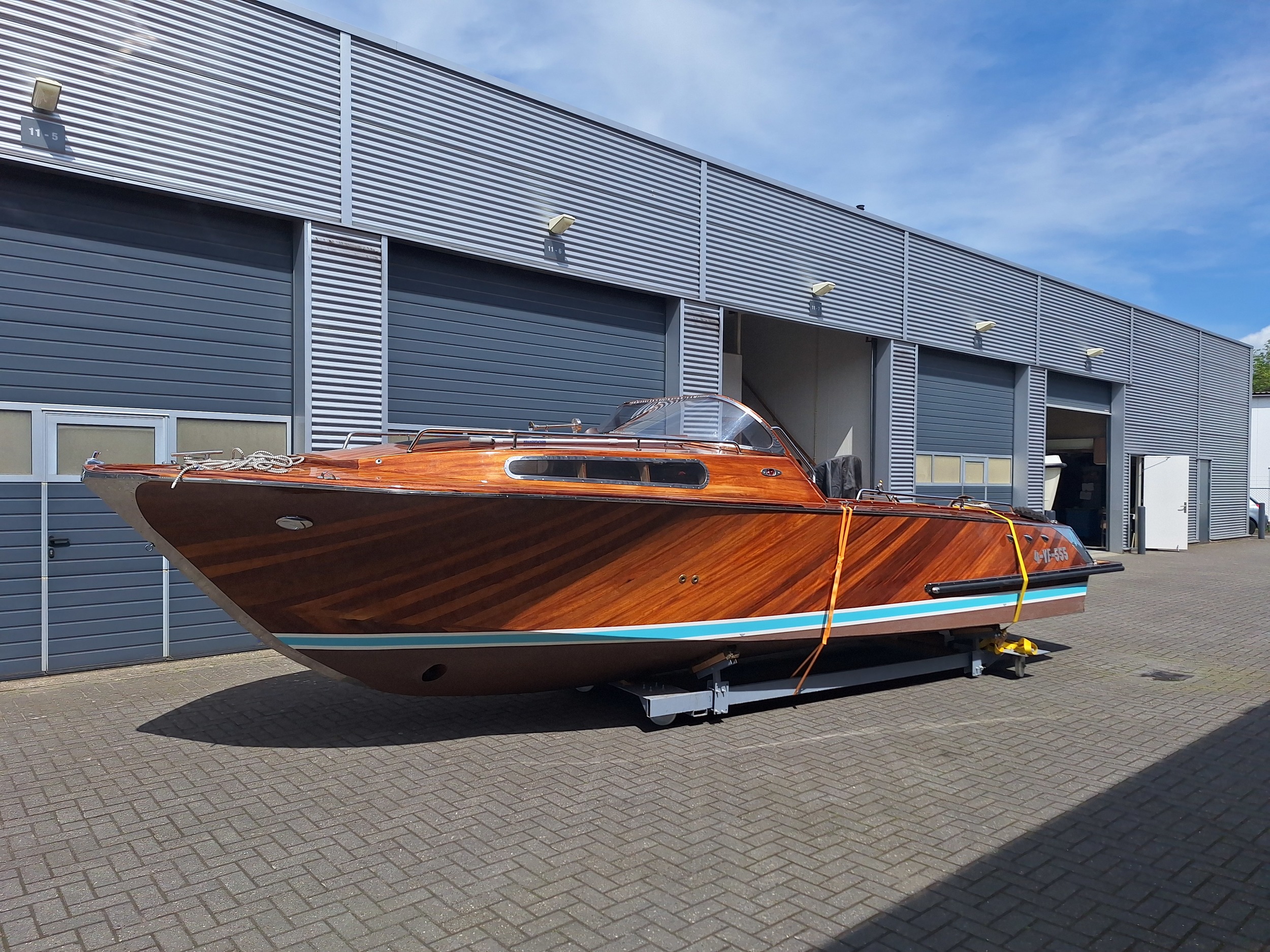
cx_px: 635
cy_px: 476
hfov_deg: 73.9
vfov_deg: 58.9
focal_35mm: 23
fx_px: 844
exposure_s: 1/5495
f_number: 1.8
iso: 40
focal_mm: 5.54
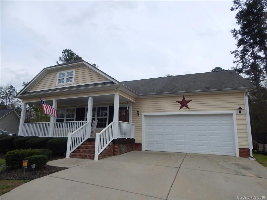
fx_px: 170
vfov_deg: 61.1
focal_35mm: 22
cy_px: 100
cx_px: 134
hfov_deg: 76.4
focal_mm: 4
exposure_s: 1/1250
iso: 125
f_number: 3
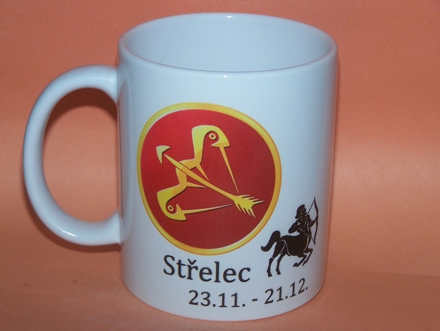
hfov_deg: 20.8
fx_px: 1196
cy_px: 166
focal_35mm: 94
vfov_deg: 15.8
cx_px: 220
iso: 80
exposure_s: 1/80
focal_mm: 15.6
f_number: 3.2
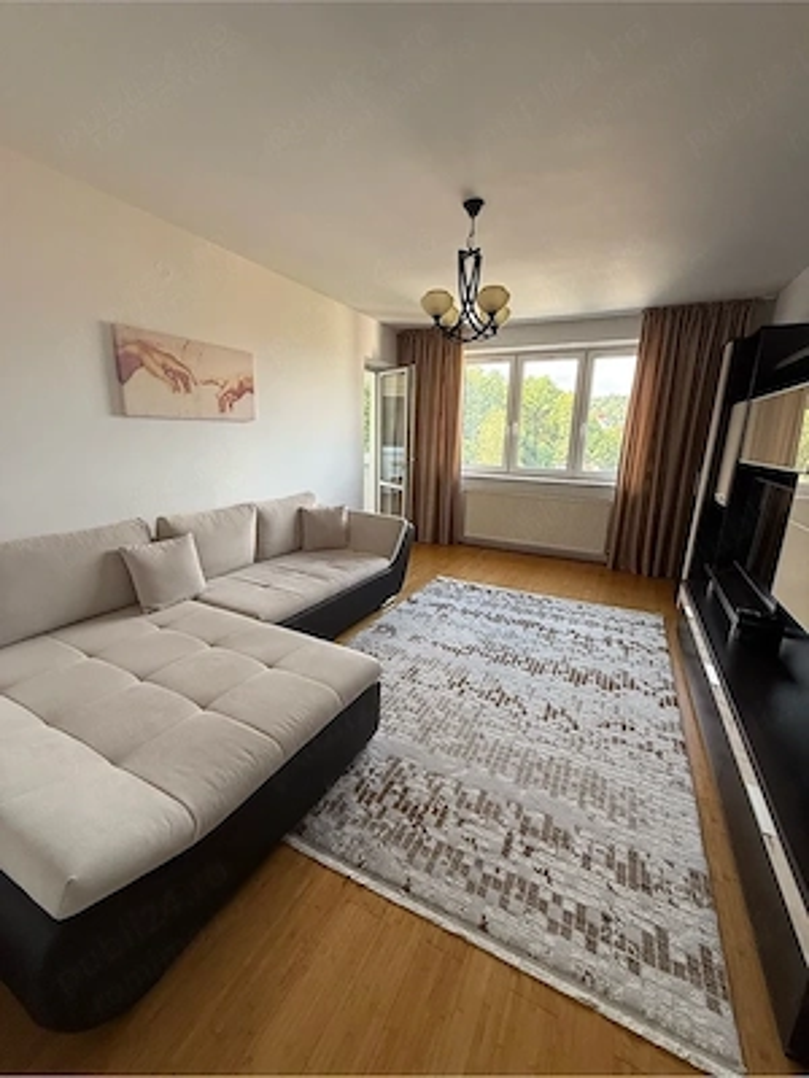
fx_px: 436
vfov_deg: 102.1
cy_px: 539
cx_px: 404
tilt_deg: -13.3
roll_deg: -1.7
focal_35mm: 14
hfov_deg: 85.7
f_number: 2.2
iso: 100
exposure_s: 1/99
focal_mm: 2.22
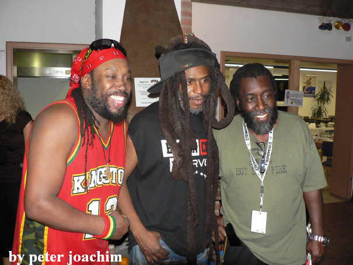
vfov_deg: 40.7
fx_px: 357
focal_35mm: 35
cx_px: 176
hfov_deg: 52.6
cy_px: 132
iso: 300
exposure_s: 1/60
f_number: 2.8
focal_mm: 6
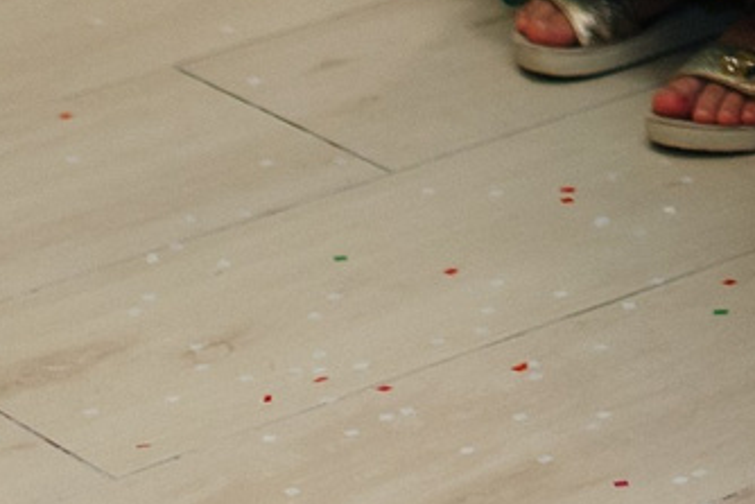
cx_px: 1845
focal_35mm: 268
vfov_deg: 4.9
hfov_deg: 7.2
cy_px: -944
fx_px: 5623
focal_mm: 35
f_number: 2.2
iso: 500
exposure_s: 1/100
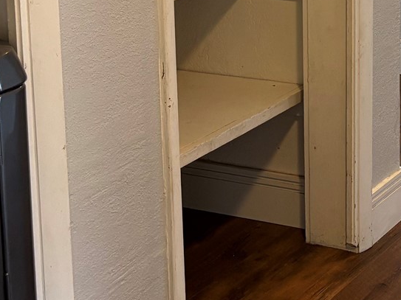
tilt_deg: -8.3
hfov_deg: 19.4
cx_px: 541
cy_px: -82
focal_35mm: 92
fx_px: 1066
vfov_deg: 15.3
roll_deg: -1.0
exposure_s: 1/60
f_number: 1.6
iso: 160
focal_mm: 5.96
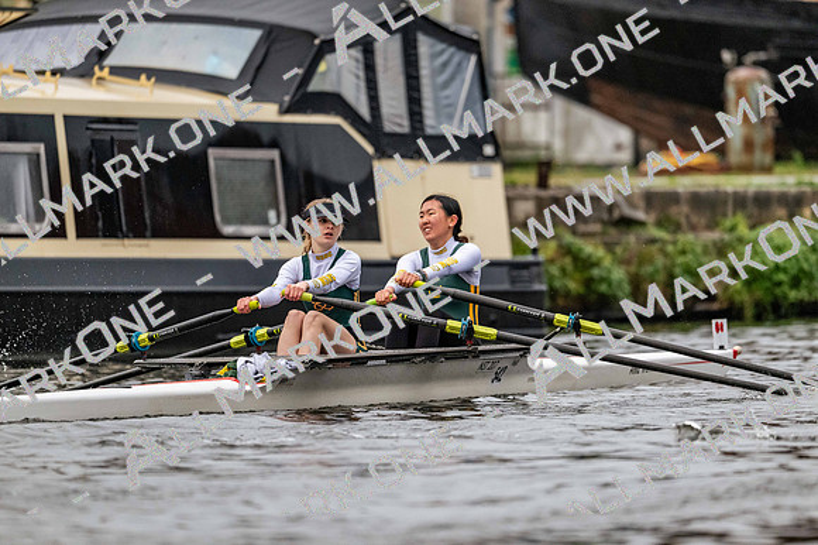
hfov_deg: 5.2
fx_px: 9085
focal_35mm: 400
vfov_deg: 3.4
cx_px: 409
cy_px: 272
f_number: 4.5
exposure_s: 1/2000
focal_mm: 400
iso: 4500
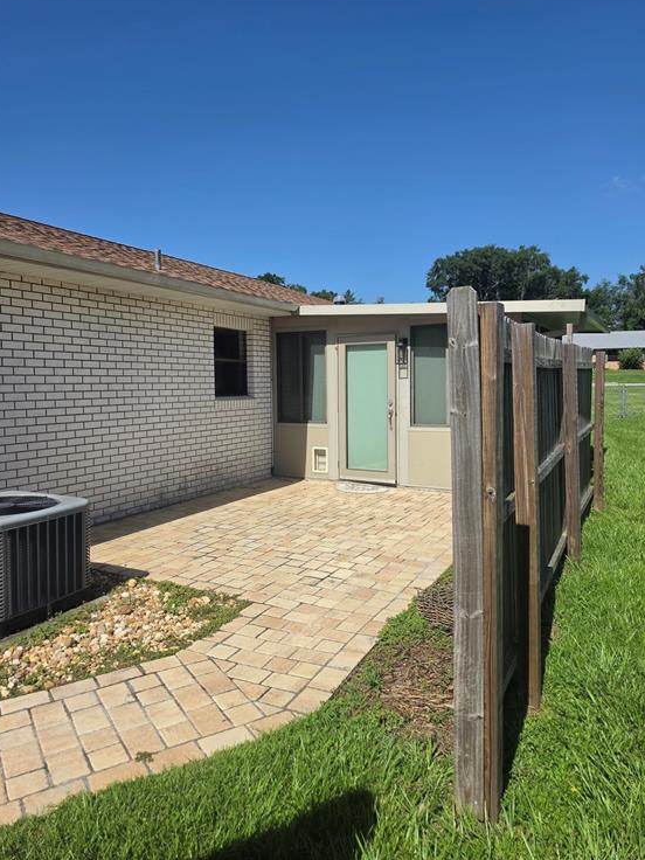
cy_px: 412
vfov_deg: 71.6
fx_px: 596
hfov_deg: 56.8
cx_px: 328
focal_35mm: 24
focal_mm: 6.5
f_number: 1.4
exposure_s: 1/7939
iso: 50
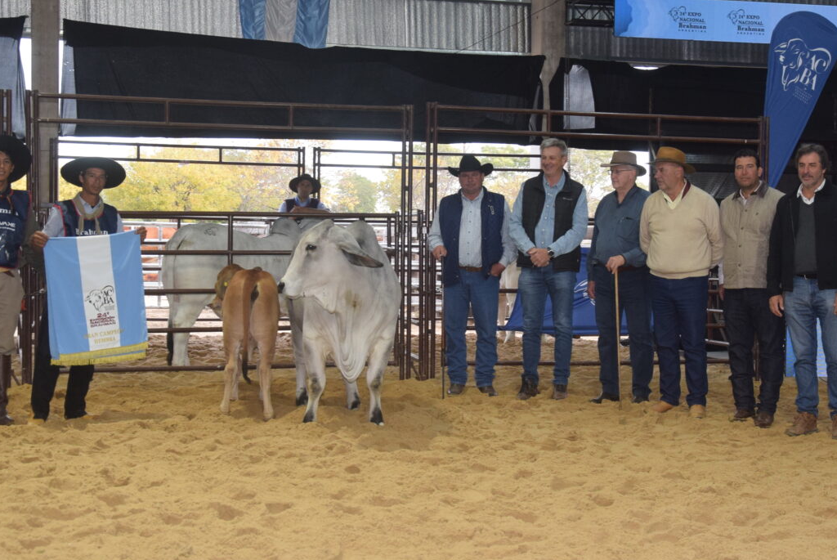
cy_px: 262
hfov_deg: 31.8
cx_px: 479
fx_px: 1466
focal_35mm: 63
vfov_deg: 21.6
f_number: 5.6
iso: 720
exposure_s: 1/125
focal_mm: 28
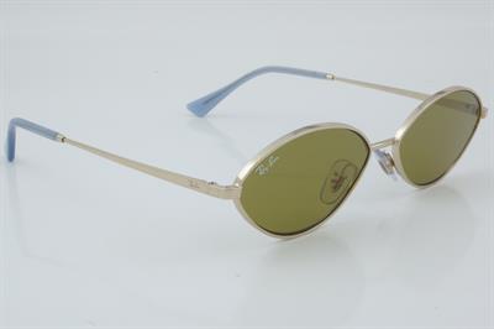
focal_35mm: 75
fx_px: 1028
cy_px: 164
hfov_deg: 27.0
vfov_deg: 18.2
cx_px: 247
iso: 100
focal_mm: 50
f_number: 29
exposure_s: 1/4
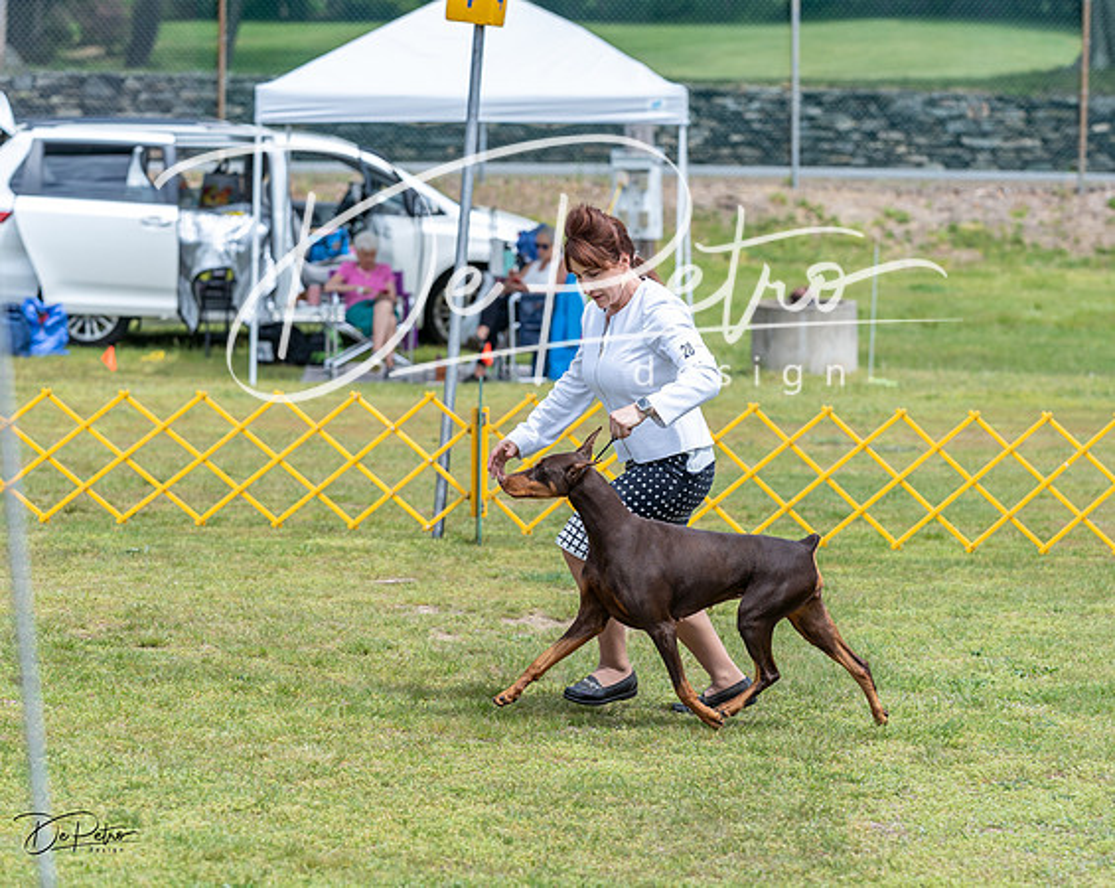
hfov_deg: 12.3
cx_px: 623
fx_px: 5182
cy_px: 365
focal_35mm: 157
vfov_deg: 9.8
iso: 100
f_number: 4
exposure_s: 1/800
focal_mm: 116
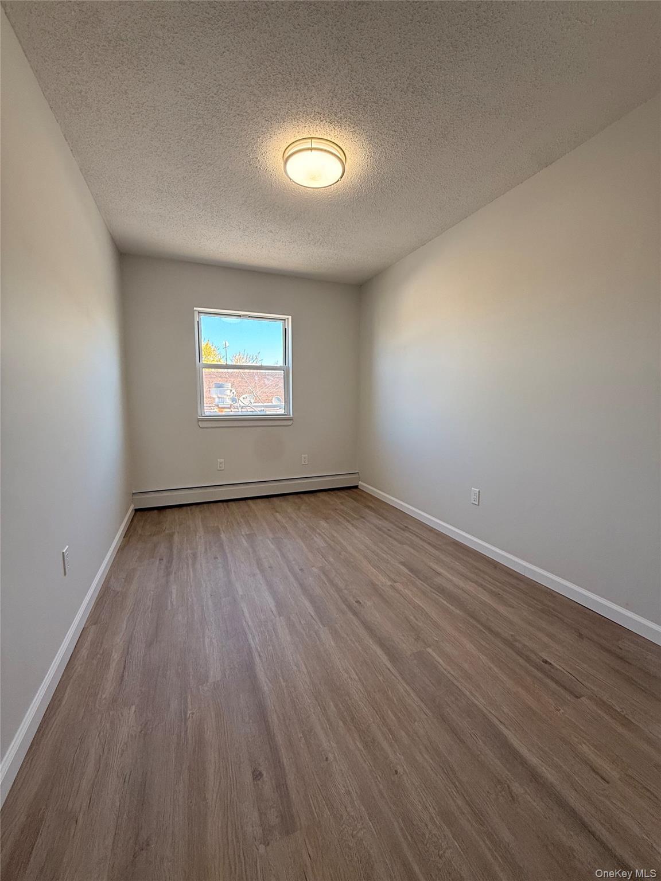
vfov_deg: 102.1
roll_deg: -0.9
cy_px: 440
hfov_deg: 85.7
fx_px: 356
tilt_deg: -5.8
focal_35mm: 14
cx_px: 330
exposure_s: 1/120
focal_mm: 2.22
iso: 100
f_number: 2.2
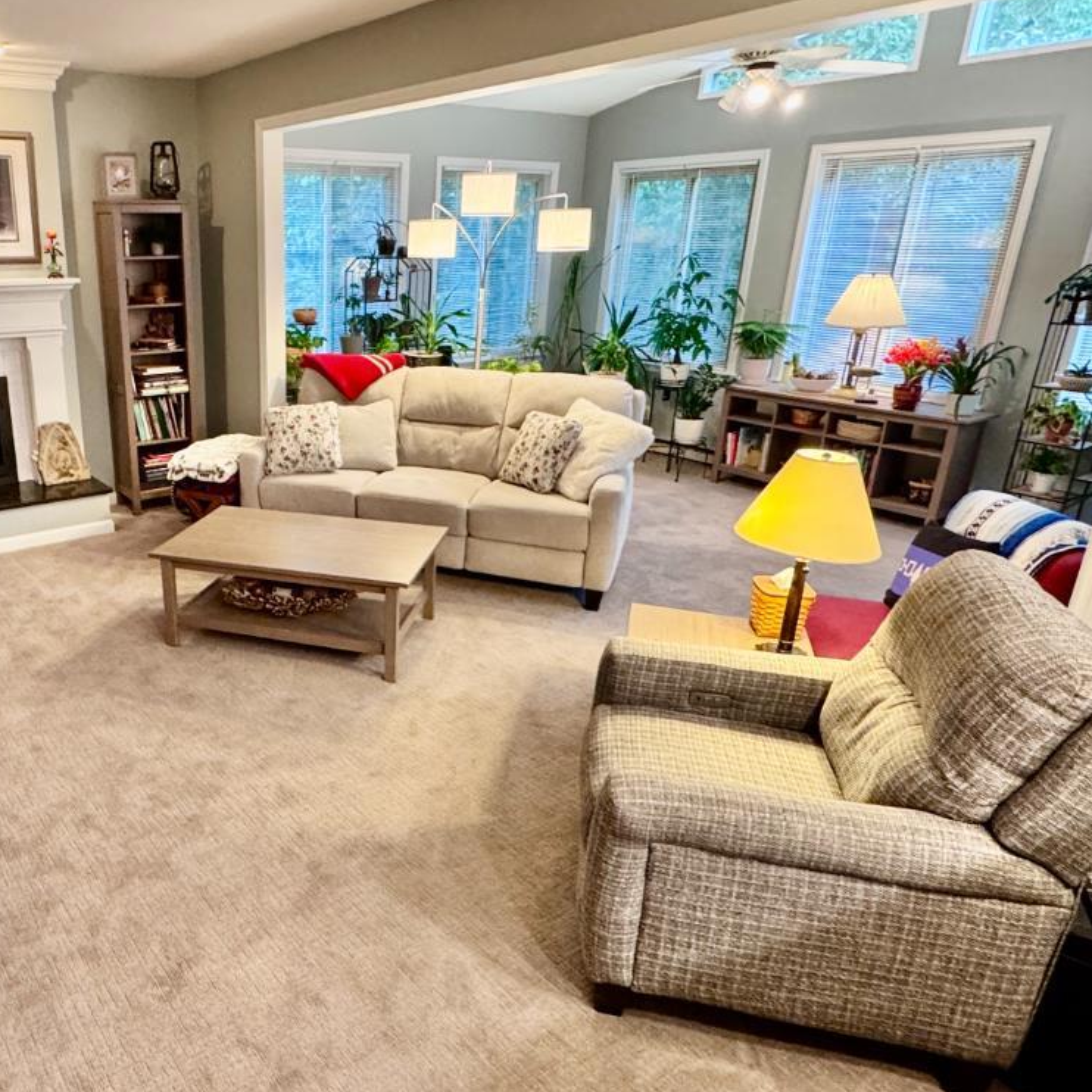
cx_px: 288
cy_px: 560
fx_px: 892
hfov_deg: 59.9
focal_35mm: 25
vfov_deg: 62.9
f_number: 2.2
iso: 400
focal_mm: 2.22
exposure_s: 1/60
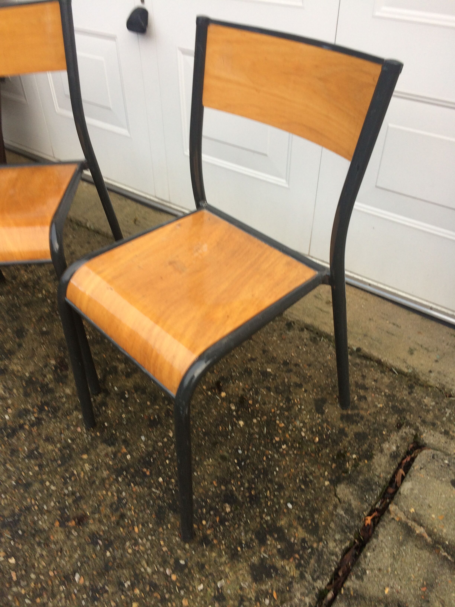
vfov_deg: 61.7
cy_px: 304
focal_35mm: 29
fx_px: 508
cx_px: 228
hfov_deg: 48.2
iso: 64
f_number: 2.2
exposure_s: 1/100
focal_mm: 4.15
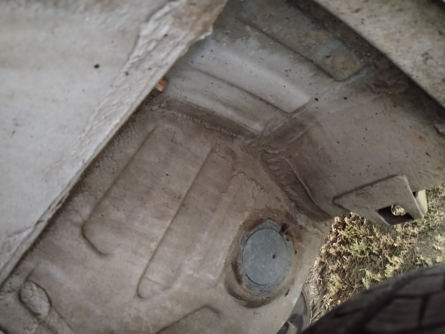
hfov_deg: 67.3
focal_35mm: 26
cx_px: 222
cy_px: 167
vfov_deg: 53.1
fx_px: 334
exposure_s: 1/16.7
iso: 3002
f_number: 1.8
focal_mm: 4.75
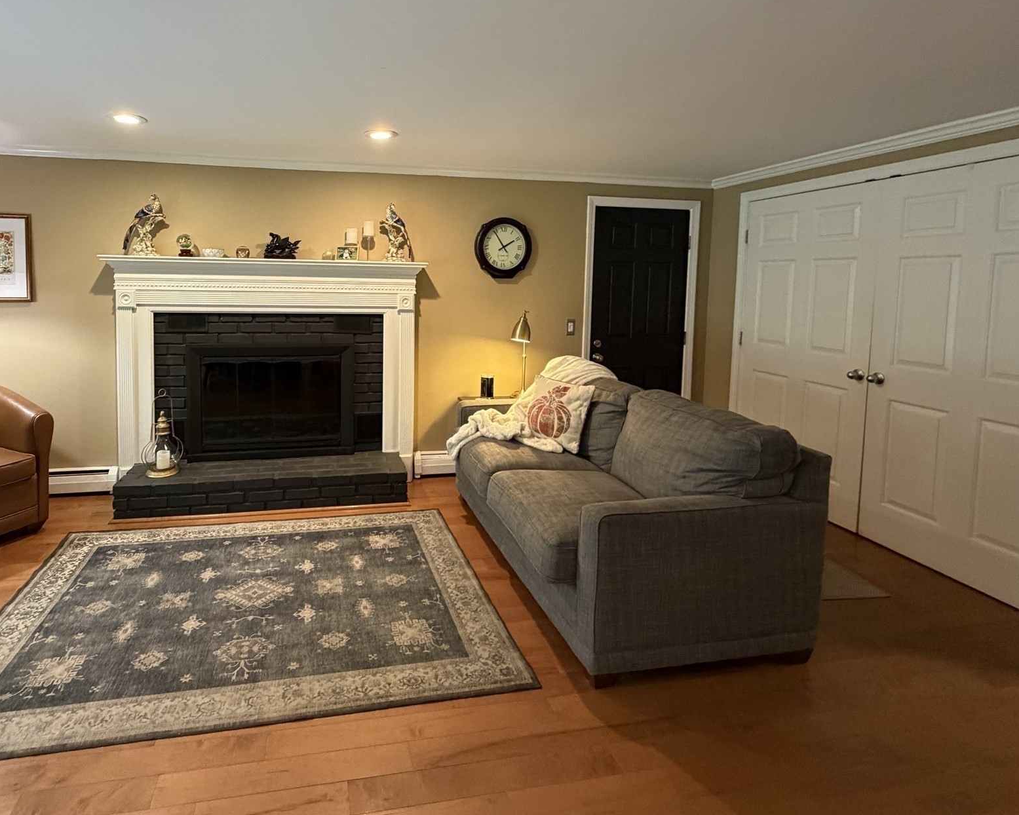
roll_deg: -0.4
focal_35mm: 18
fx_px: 543
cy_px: 317
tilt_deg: -3.8
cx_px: 407
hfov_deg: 85.3
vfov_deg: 72.8
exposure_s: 1/60
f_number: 2.2
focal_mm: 2.22
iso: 500
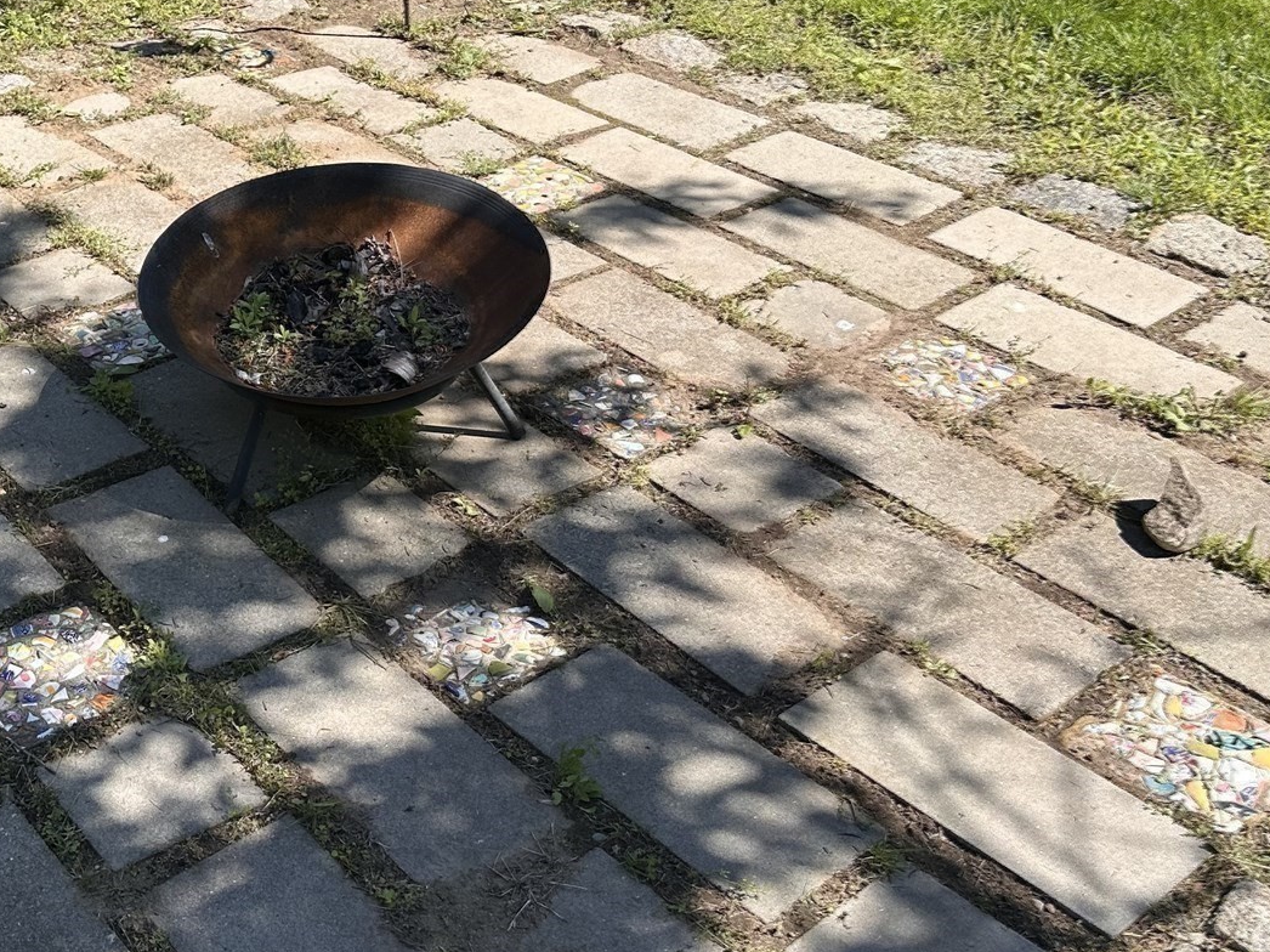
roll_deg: +1.8
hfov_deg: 38.9
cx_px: 257
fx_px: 1724
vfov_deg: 30.7
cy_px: 334
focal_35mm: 47
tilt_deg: -30.3
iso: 80
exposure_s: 1/2353
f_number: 1.78
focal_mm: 6.86
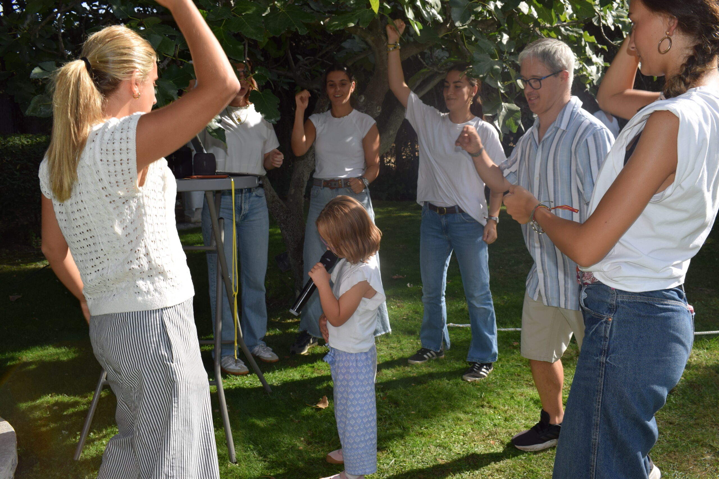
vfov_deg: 38.4
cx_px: 360
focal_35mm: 34
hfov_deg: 55.1
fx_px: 689
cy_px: 240
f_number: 8
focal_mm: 23
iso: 100
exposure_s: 1/200
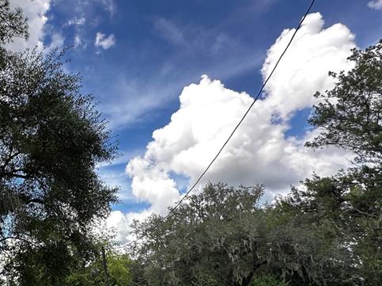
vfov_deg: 44.5
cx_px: 36
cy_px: 228
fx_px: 331
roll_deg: +3.9
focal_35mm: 30
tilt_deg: +12.5
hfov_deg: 52.5
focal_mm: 2.22
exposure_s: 1/500
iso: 40
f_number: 2.2
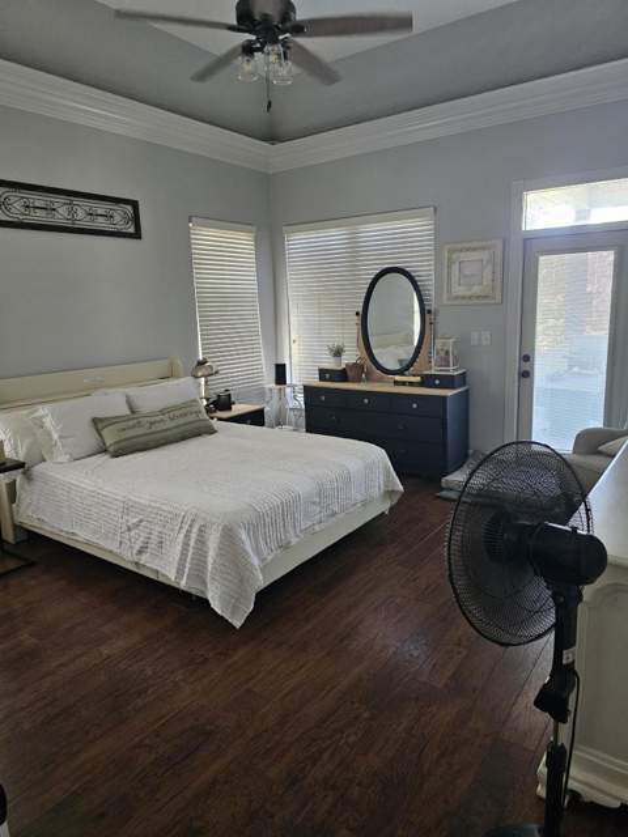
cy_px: 418
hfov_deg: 58.9
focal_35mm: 23
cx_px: 314
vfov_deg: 73.9
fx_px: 556
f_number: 1.7
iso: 800
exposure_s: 1/60
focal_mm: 6.3
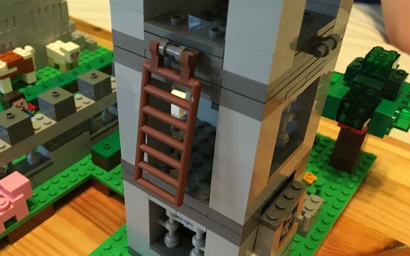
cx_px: 177
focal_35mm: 36
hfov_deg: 53.8
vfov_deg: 35.3
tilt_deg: -38.5
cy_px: 147
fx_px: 402
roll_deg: -0.2
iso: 320
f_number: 2.2
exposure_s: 1/17
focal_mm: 4.15
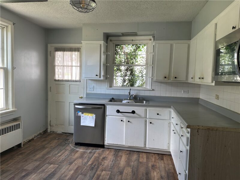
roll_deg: -3.0
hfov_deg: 71.6
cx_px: 120
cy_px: 90
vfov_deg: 56.8
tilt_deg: -5.4
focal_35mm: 24
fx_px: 166
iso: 100
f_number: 1.78
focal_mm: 6.86
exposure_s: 1/121
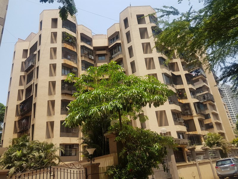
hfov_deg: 67.3
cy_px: 90
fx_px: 179
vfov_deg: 53.1
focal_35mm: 26
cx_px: 119
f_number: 1.7
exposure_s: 1/1420
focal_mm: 4.2
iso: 40
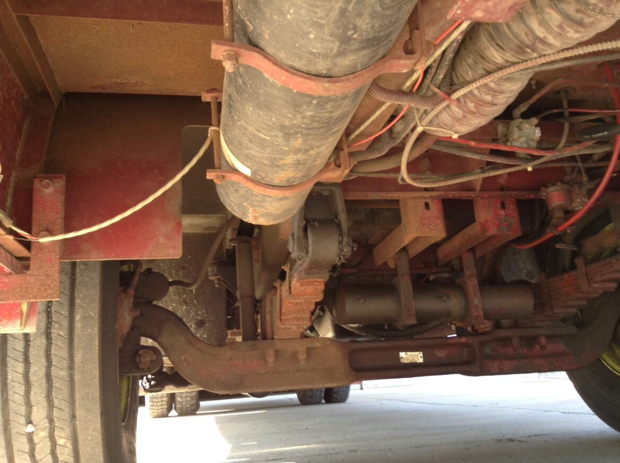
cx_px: 310
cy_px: 232
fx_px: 590
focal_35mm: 33
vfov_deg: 42.8
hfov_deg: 55.4
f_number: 2.4
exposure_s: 1/40
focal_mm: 3.3
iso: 25
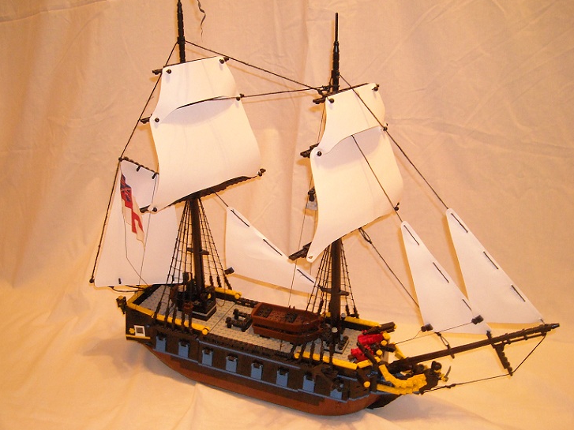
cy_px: 202
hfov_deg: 49.0
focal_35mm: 38
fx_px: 630
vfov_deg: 37.7
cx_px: 285
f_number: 2.8
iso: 400
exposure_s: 1/14
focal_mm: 5.7
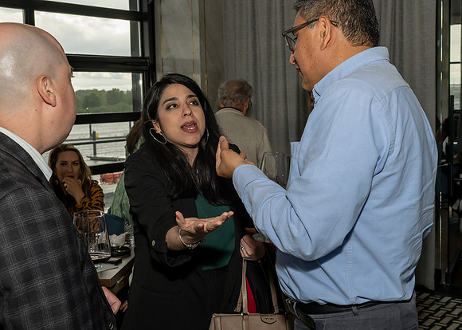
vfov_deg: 29.2
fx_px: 633
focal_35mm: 48
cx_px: 225
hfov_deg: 40.1
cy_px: 165
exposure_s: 1/250
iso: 1000
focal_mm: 31
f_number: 7.1
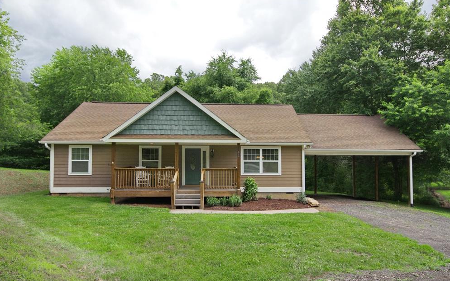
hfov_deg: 79.7
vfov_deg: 55.0
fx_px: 270
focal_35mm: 22
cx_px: 228
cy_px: 150
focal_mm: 14
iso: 200
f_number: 9
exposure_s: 1/100
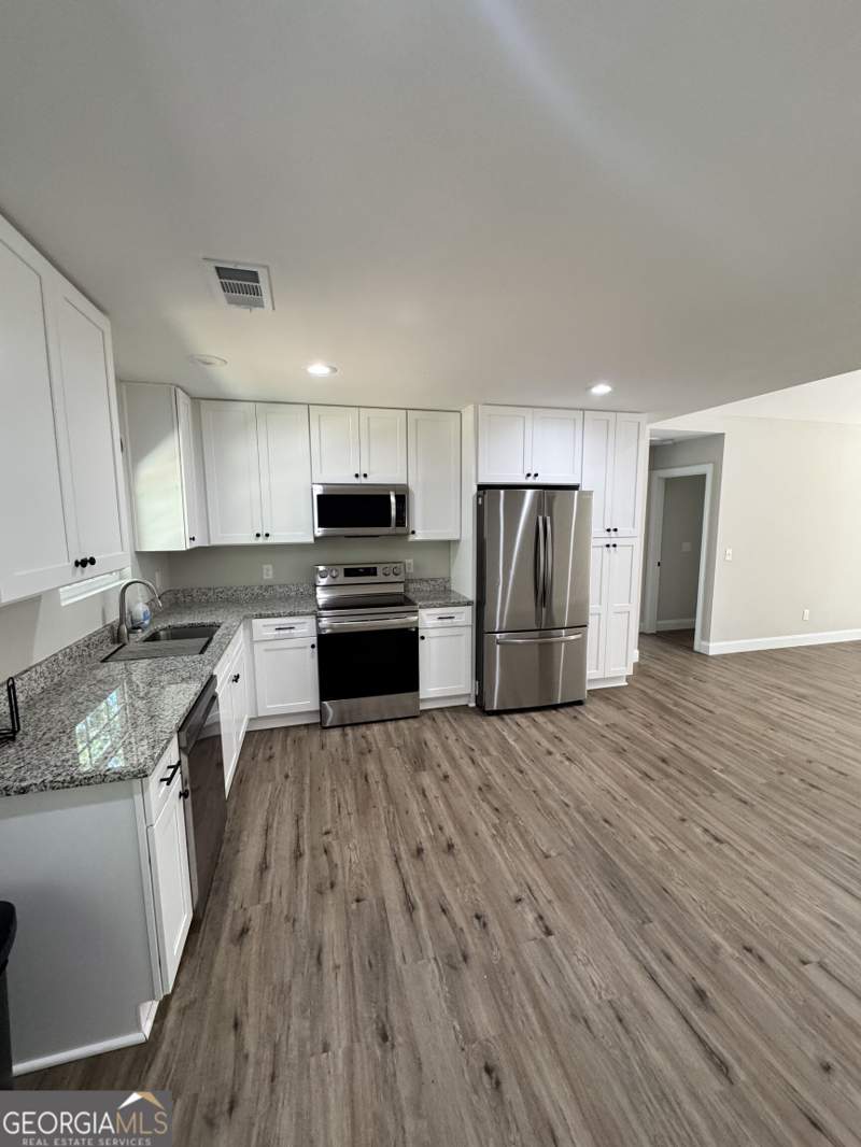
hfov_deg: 85.7
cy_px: 574
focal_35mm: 14
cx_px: 430
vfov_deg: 102.1
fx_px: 464
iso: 320
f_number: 2.2
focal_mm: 2.22
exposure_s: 1/120
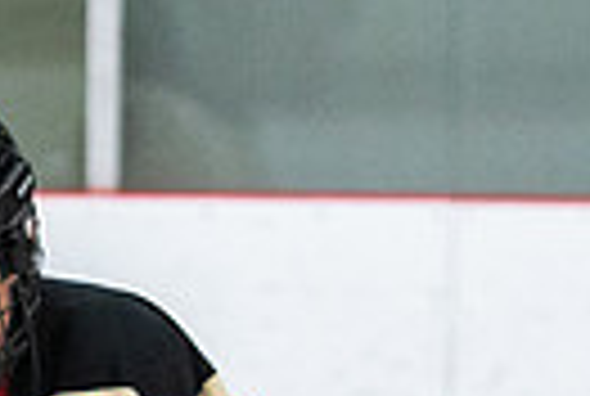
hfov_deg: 2.3
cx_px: -189
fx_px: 14439
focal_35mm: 879
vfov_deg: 1.6
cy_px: 605
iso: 1400
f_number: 2.8
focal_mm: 102
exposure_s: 1/640
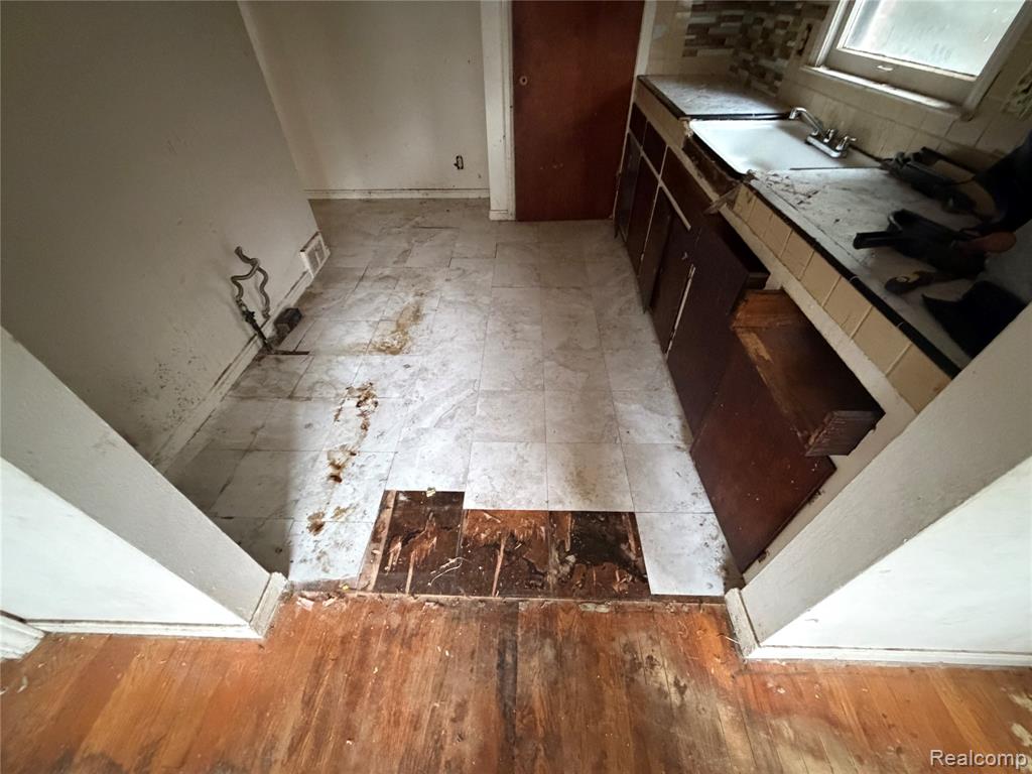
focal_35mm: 14
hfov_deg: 102.1
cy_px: 387
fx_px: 417
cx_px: 516
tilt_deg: -46.2
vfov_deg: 85.7
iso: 1250
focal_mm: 2.22
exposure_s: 1/53
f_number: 2.2
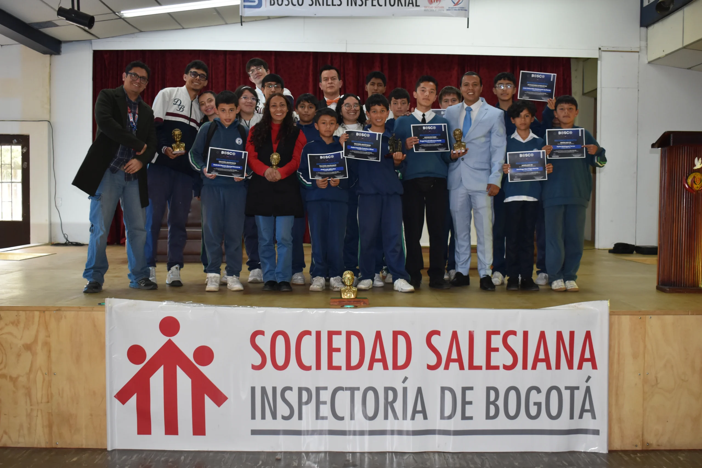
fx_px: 731
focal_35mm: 38
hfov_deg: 51.3
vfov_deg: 35.5
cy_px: 234
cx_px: 351
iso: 800
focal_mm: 25
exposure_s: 1/80
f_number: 4.5
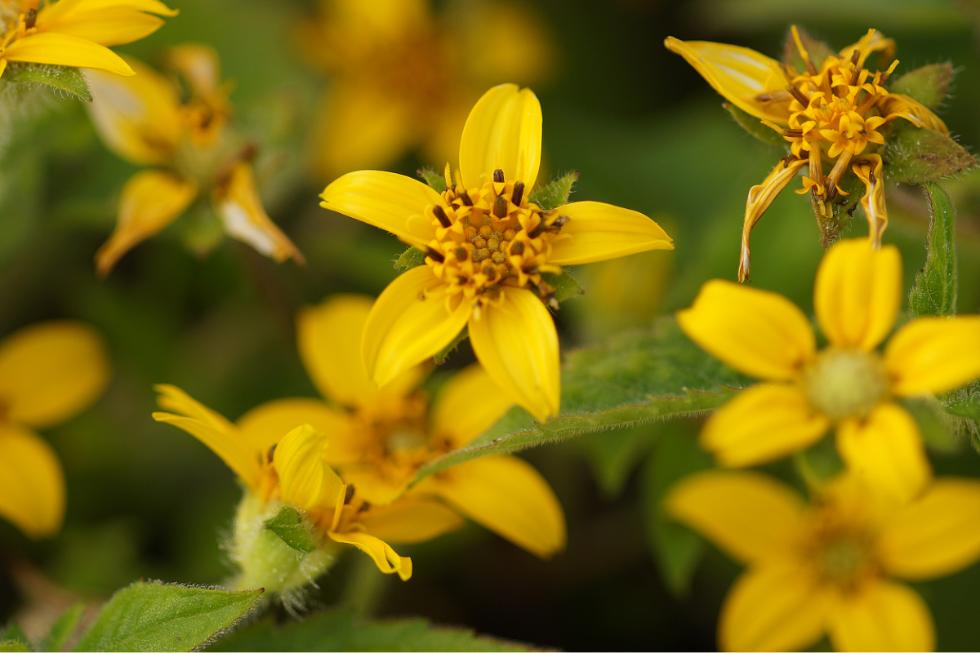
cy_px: 326
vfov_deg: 9.1
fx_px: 4083
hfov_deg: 13.7
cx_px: 490
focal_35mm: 150
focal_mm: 100
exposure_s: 1/400
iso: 100
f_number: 2.8
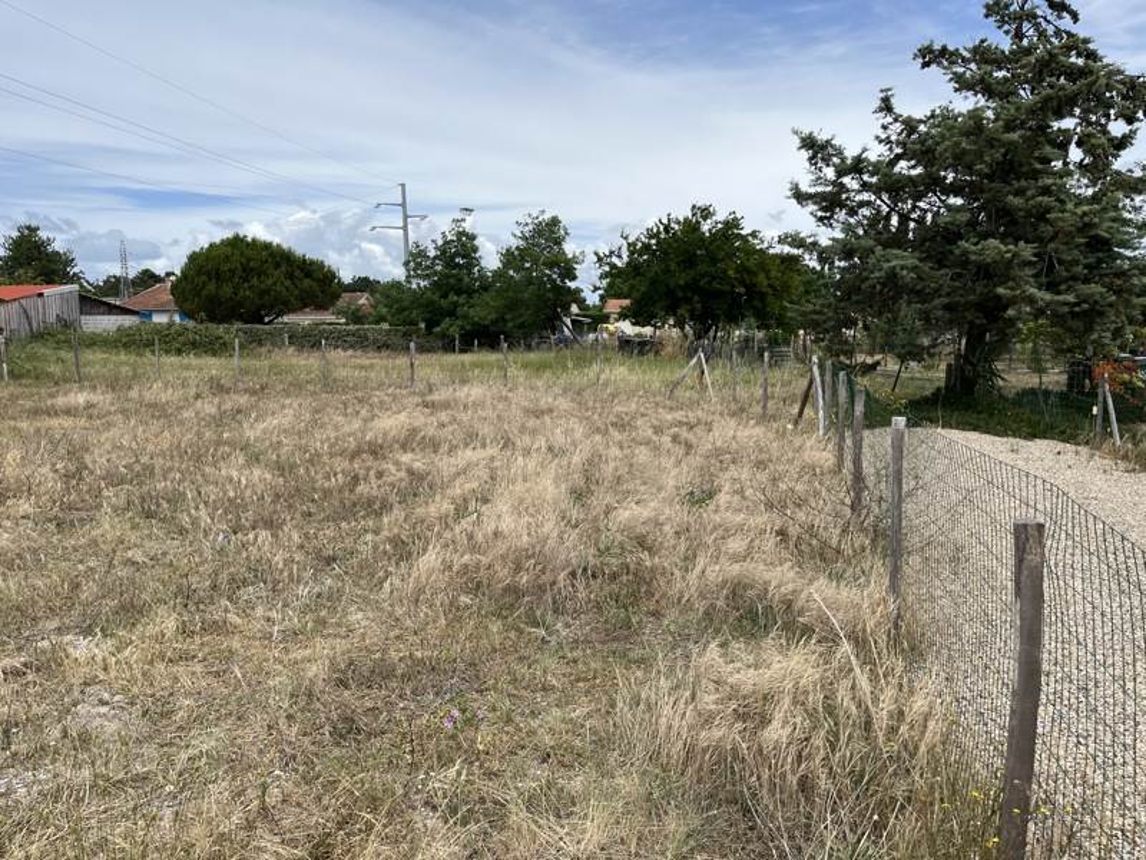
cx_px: 573
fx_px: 861
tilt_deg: -12.0
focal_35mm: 26
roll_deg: +0.1
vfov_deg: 53.1
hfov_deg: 67.3
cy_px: 430
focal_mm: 5.1
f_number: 1.6
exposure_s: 1/4651
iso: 50
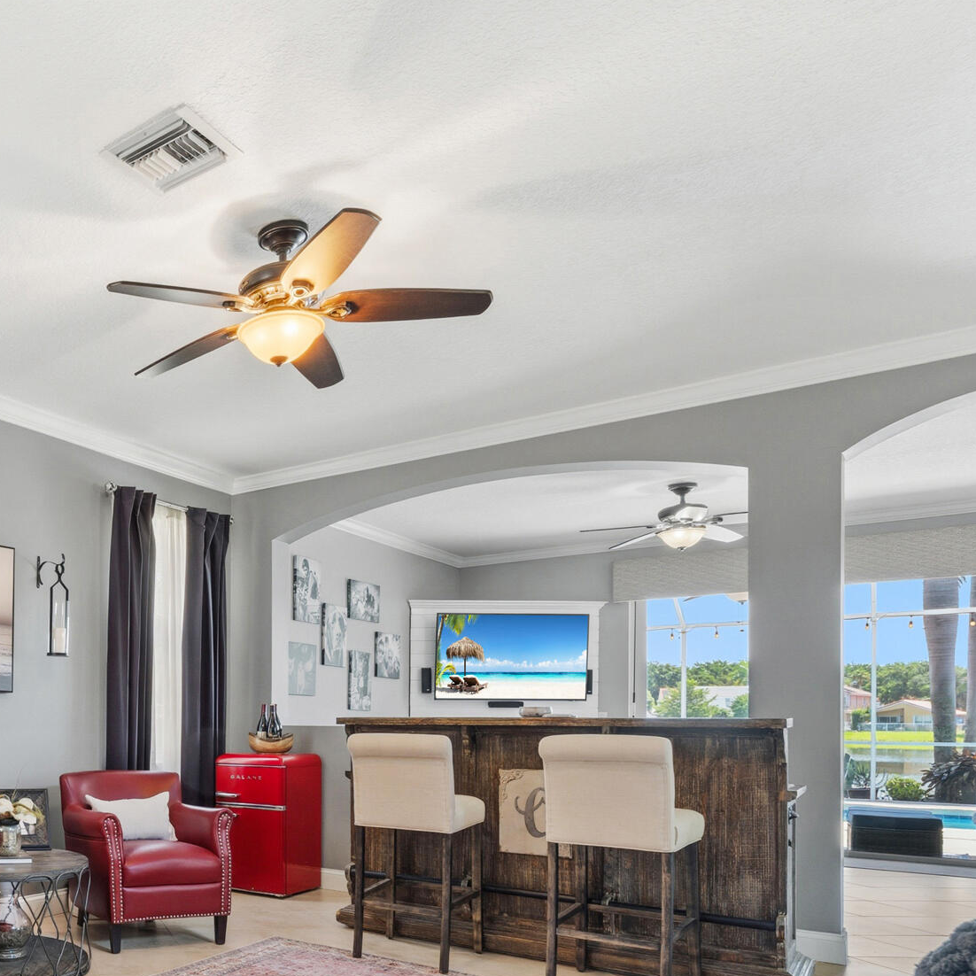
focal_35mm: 27
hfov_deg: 48.4
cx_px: -4
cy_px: 713
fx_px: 861
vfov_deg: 56.6
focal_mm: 14
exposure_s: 1.6
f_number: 9
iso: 250
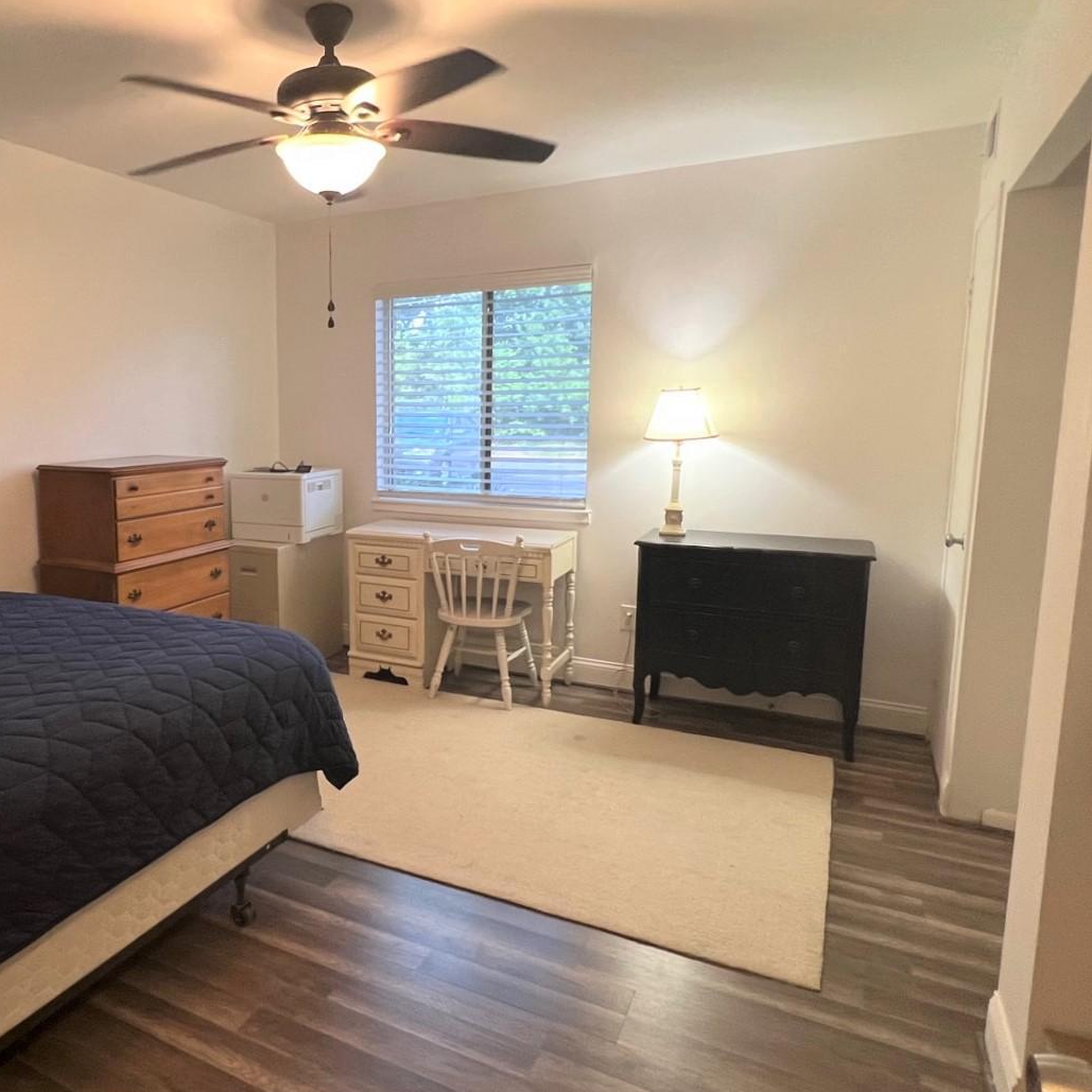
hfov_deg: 66.7
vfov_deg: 69.6
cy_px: 526
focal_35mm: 22
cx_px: 322
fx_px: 785
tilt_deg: -7.8
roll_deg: -0.1
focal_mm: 1.57
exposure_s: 1/60
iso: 200
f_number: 1.8
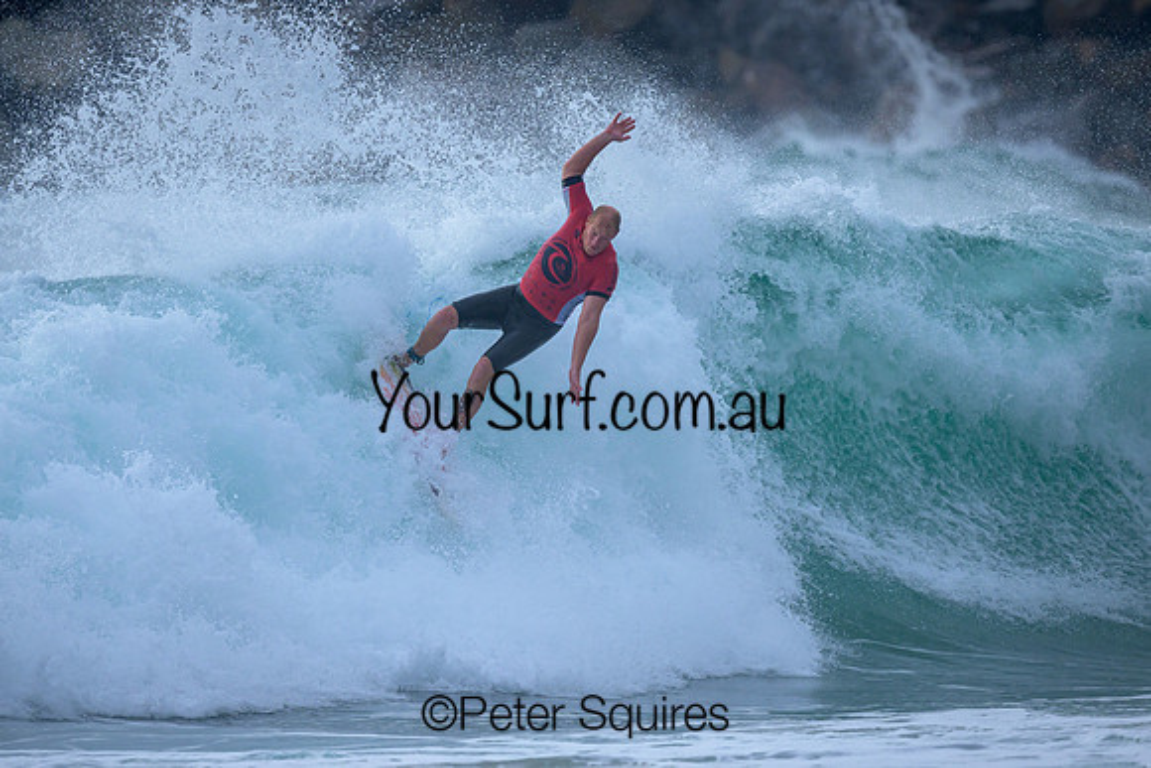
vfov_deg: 1.5
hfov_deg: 2.2
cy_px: 409
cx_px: 498
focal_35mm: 919
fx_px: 29396
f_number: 6.3
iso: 640
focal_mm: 800
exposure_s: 1/2000
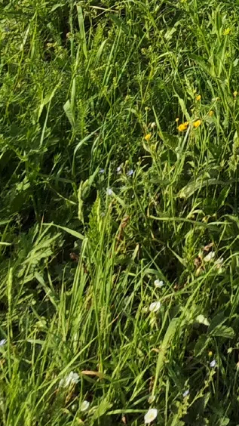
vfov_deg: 19.2
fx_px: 733
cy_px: -424
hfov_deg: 12.0
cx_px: 669
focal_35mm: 65
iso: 50
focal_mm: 2.16
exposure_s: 1/505
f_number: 2.2
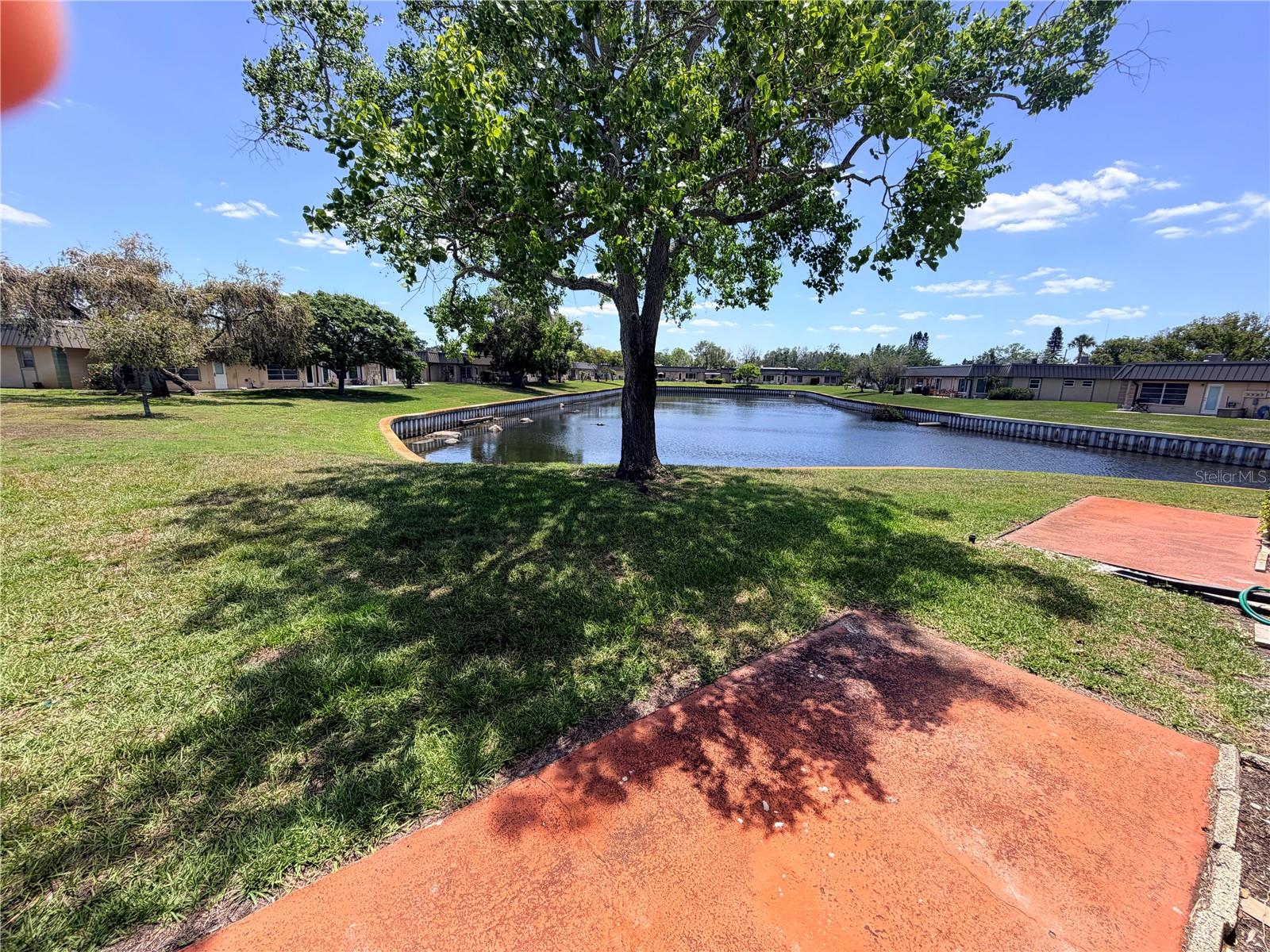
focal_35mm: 14
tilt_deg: -10.4
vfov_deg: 85.7
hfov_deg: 102.1
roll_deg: -1.0
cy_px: 476
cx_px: 635
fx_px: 514
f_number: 2.2
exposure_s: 1/770
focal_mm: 2.22
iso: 32
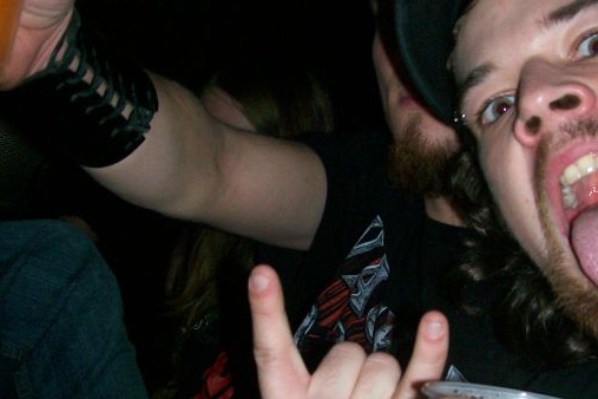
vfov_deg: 23.0
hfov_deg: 33.9
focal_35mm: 59
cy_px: 172
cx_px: 337
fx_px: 980
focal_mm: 6
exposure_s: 1/64
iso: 140
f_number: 2.7
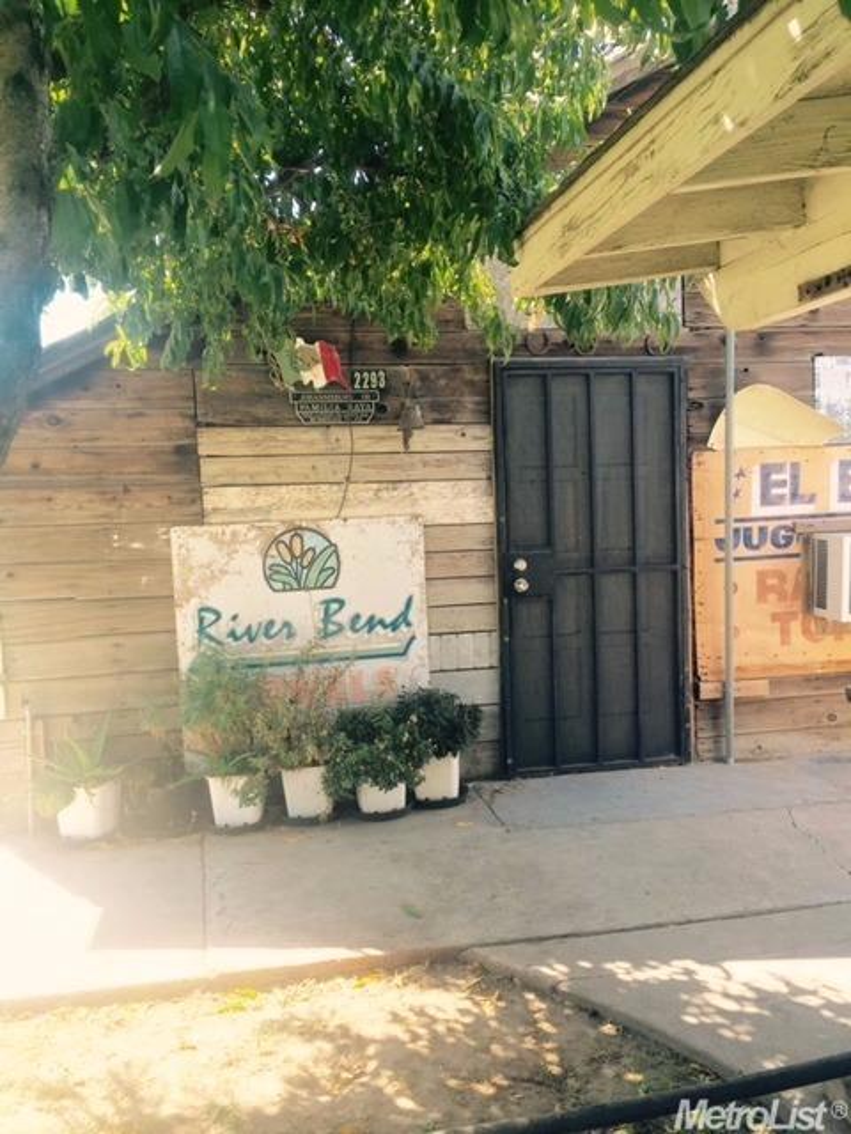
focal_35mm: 29
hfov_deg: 48.2
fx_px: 951
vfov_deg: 61.7
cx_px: 426
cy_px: 567
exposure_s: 1/157
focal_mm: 4.15
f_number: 2.2
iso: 32
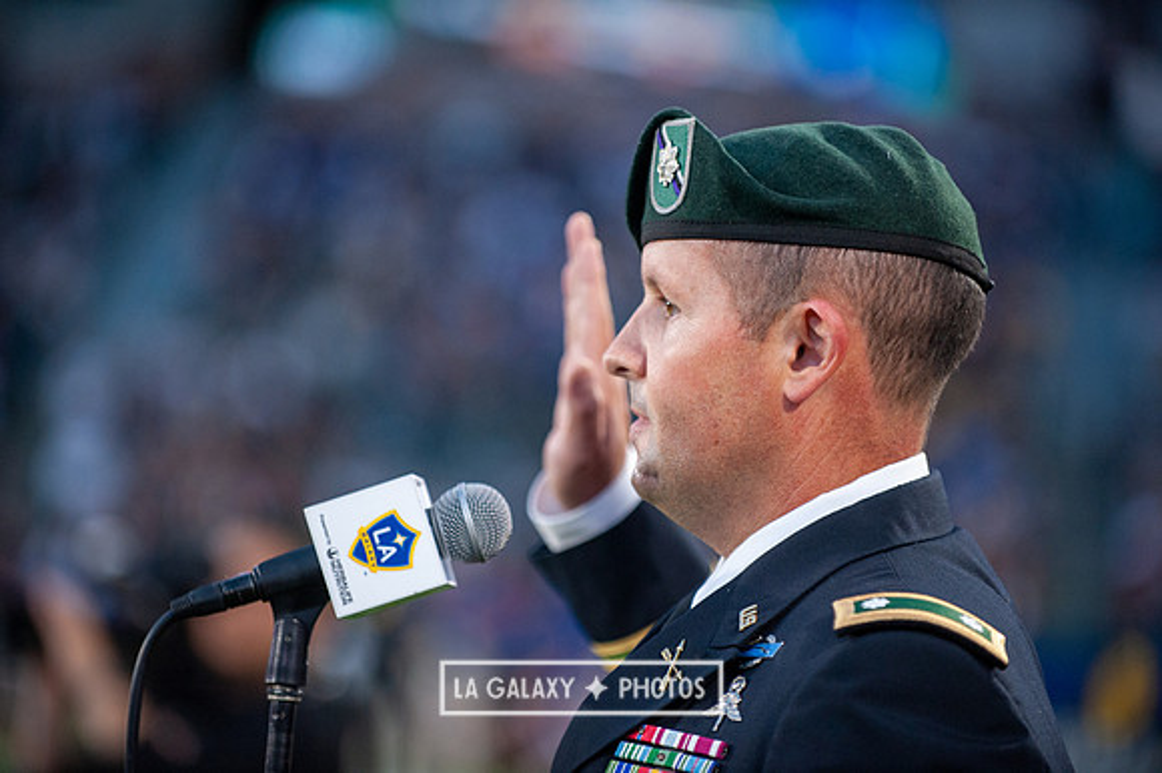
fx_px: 5645
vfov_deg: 7.8
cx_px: 581
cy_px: 386
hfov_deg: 11.8
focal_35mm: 175
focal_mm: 175
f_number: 2.8
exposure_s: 1/1000
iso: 1600
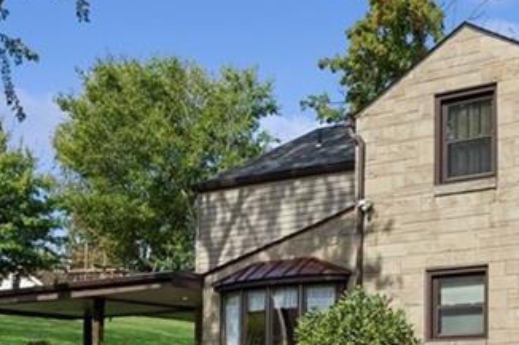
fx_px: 1017
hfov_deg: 28.3
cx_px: 379
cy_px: 343
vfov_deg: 18.8
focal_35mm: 71
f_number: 8
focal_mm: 15
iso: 100
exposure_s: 1/320
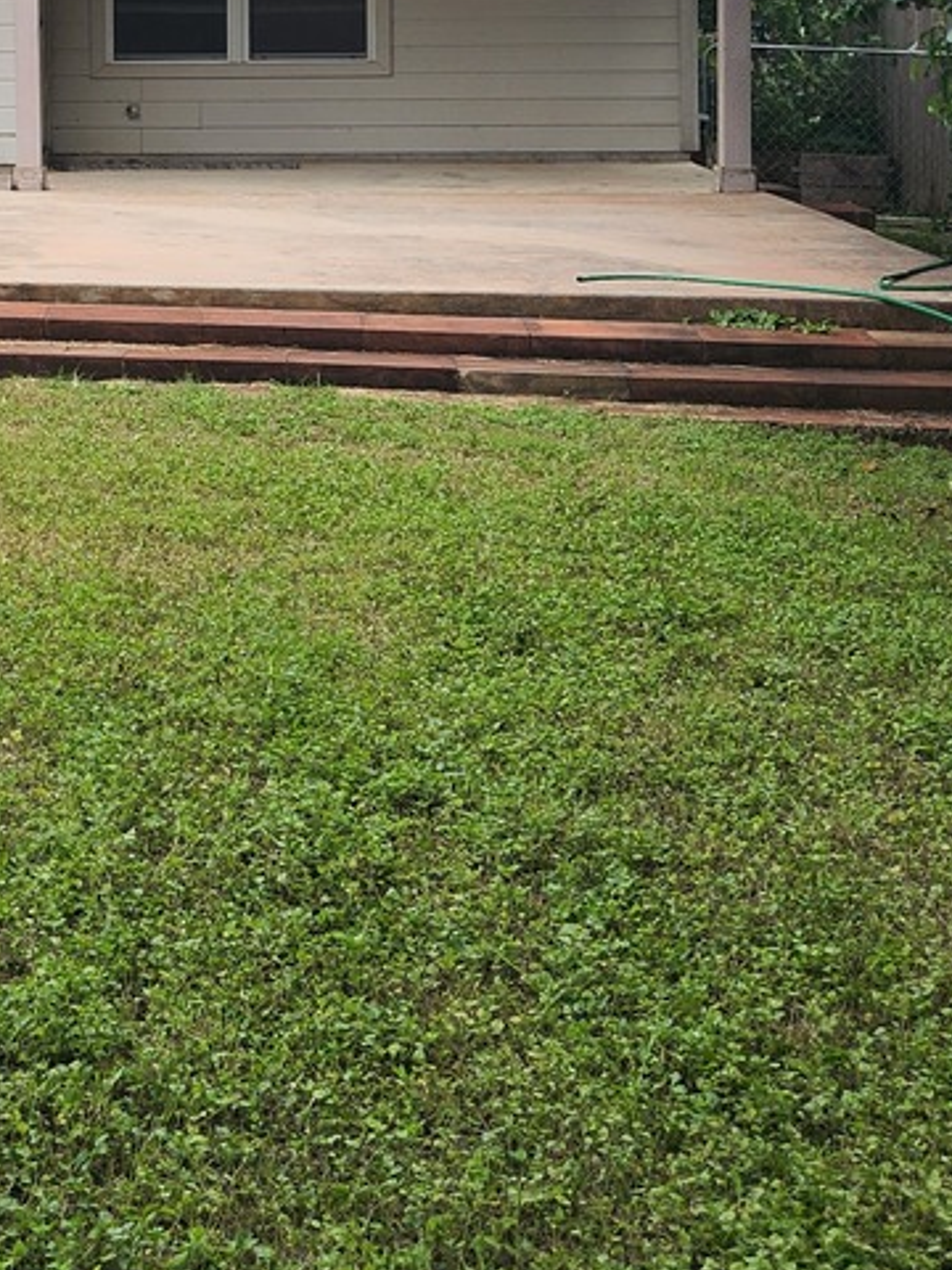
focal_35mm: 69
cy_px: 85
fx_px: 2530
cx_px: -291
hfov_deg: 19.6
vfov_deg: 27.0
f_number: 1.8
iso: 20
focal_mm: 5.4
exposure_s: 1/1365
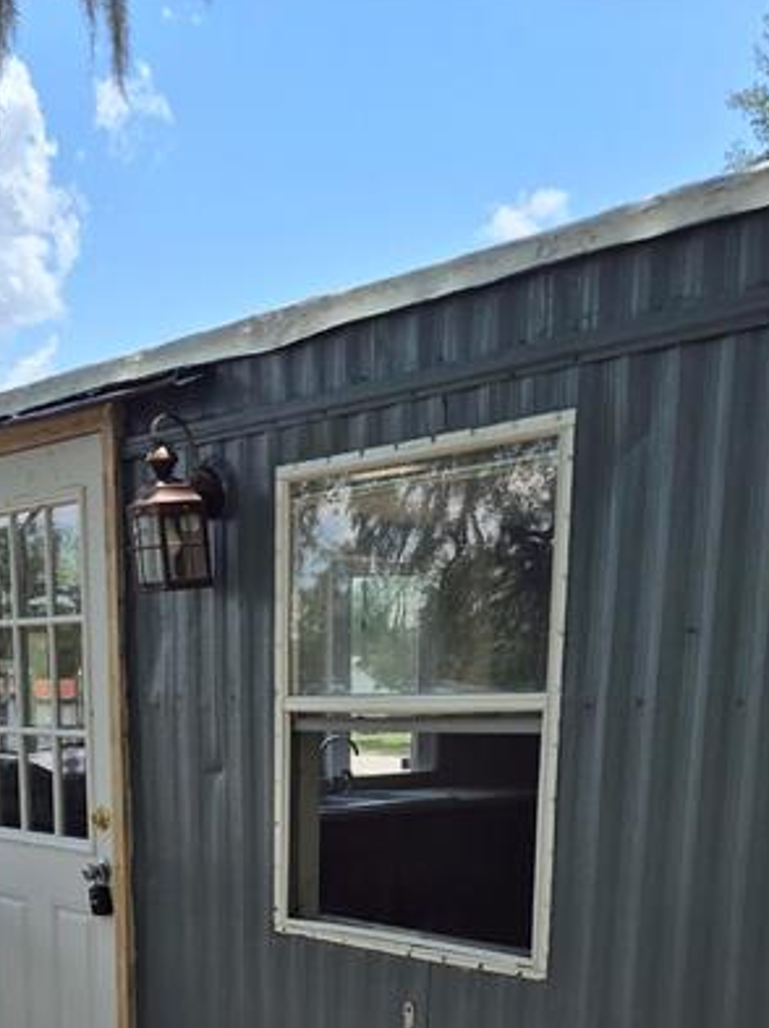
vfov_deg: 38.2
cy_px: 989
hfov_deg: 31.9
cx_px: 264
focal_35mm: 45
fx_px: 1335
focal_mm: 5.4
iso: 80
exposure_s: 1/4368
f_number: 1.8
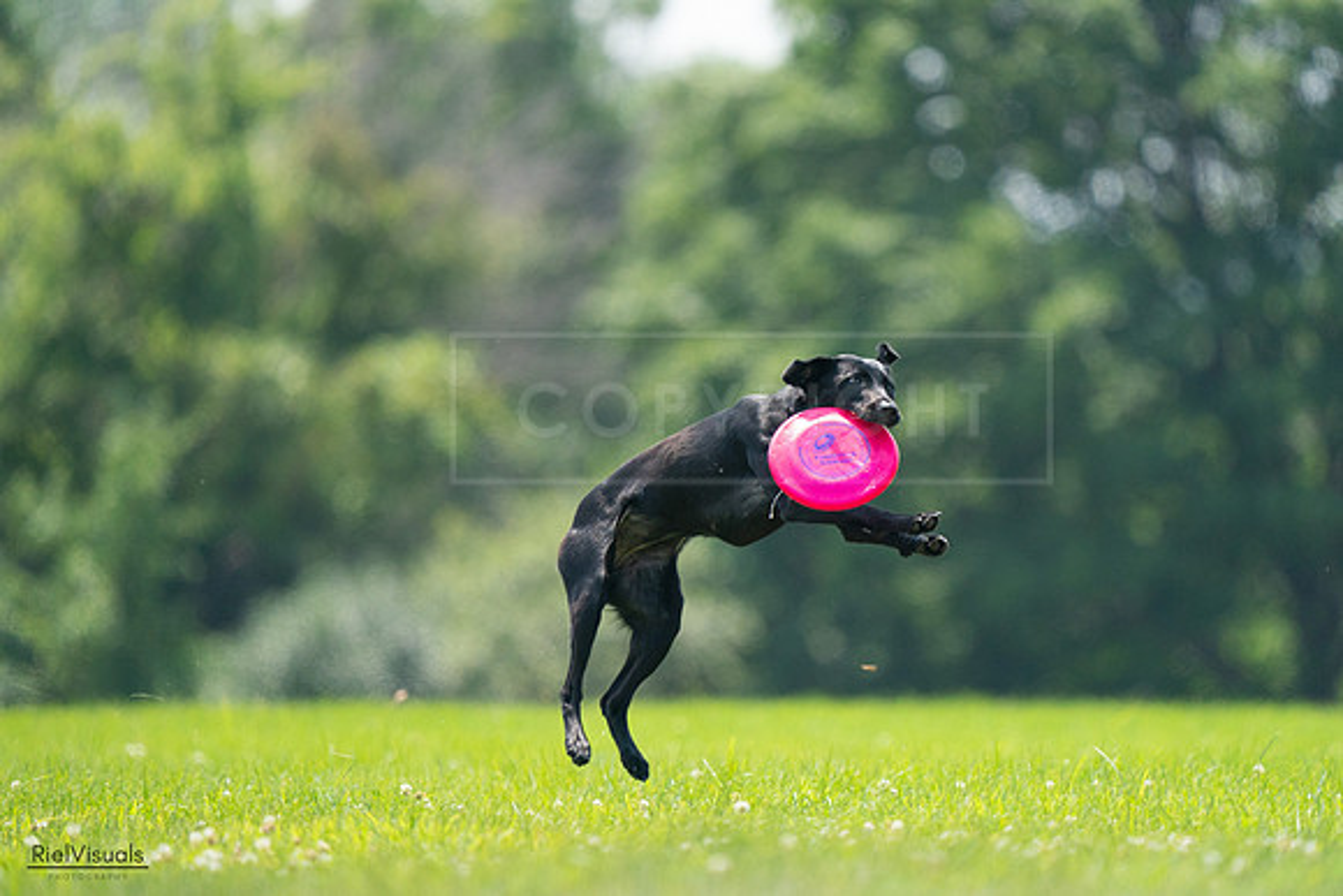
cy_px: 448
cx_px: 672
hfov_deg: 3.4
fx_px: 22388
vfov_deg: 2.3
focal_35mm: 600
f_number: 6.3
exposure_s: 1/4000
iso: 2500
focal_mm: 600
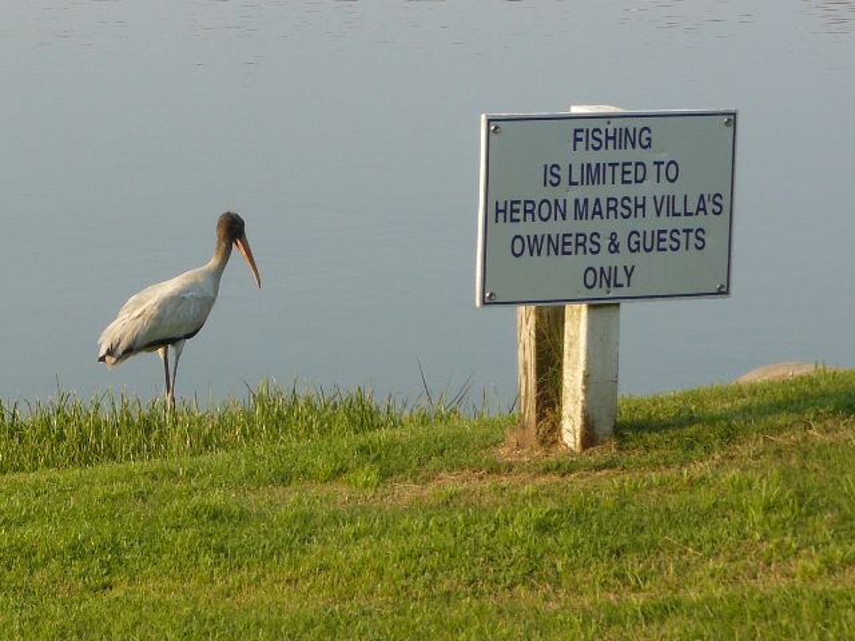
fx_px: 2692
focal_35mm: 109
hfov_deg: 18.0
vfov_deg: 13.6
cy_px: 320
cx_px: 428
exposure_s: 1/200
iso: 100
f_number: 5
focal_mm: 18.2
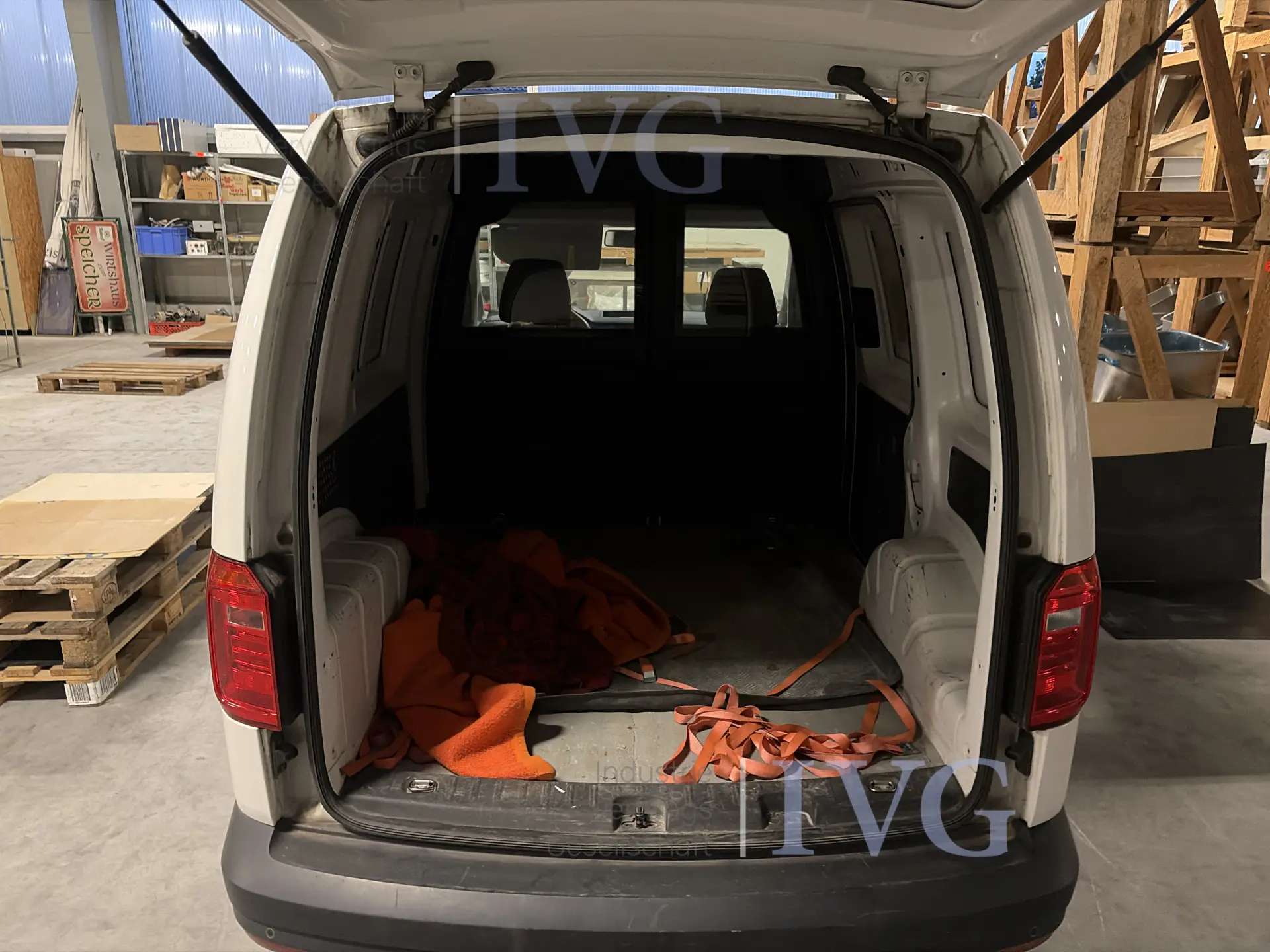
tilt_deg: -16.1
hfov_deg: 67.3
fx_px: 954
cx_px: 635
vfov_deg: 53.1
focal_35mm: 26
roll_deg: -0.3
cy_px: 476
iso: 640
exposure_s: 1/25
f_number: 1.6
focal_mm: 5.96
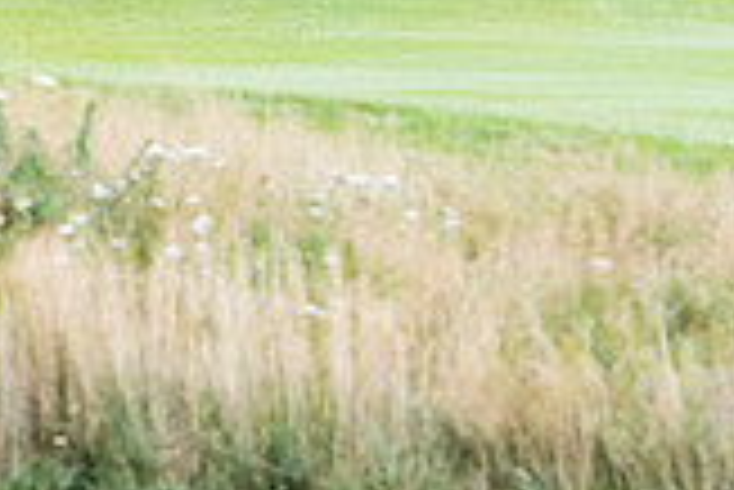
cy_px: -362
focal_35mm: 693
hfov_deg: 3.0
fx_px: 14142
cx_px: -383
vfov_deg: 2.0
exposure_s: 1/1600
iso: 1000
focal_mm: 130
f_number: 5.6
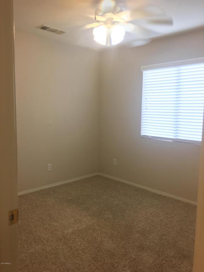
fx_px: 228
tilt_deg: -6.4
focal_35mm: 29
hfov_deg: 48.2
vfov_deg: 61.7
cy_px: 136
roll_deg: -0.7
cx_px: 102
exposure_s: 1/30
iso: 50
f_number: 2.2
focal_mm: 4.15
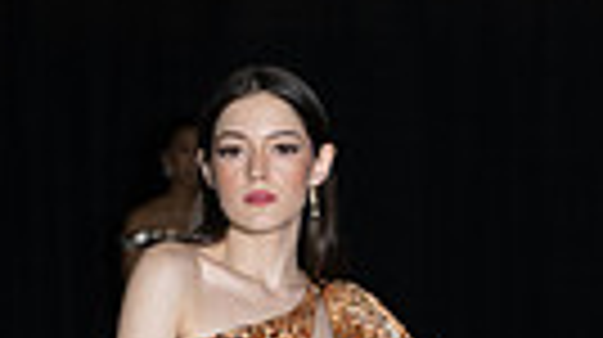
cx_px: 256
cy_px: 802
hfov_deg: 5.5
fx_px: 6292
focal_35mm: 394
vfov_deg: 3.0
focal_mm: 112
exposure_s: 1/160
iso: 1250
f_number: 5.6
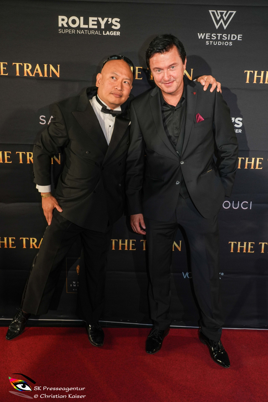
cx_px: 134
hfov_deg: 42.3
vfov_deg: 60.3
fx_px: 346
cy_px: 201
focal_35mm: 31
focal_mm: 31
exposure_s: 1/60
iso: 400
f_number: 5
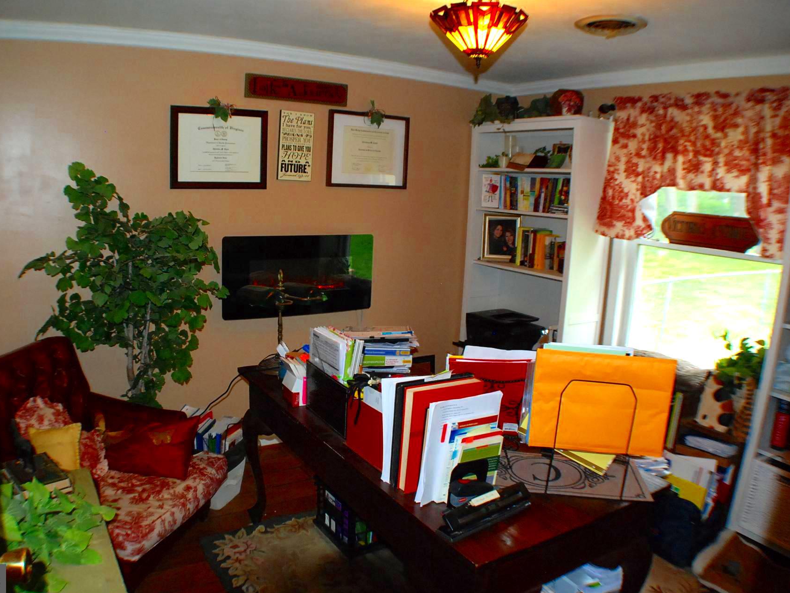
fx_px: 753
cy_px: 294
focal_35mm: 33
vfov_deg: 43.0
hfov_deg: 55.3
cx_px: 360
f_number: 5
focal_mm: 20
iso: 1000
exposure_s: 1/60
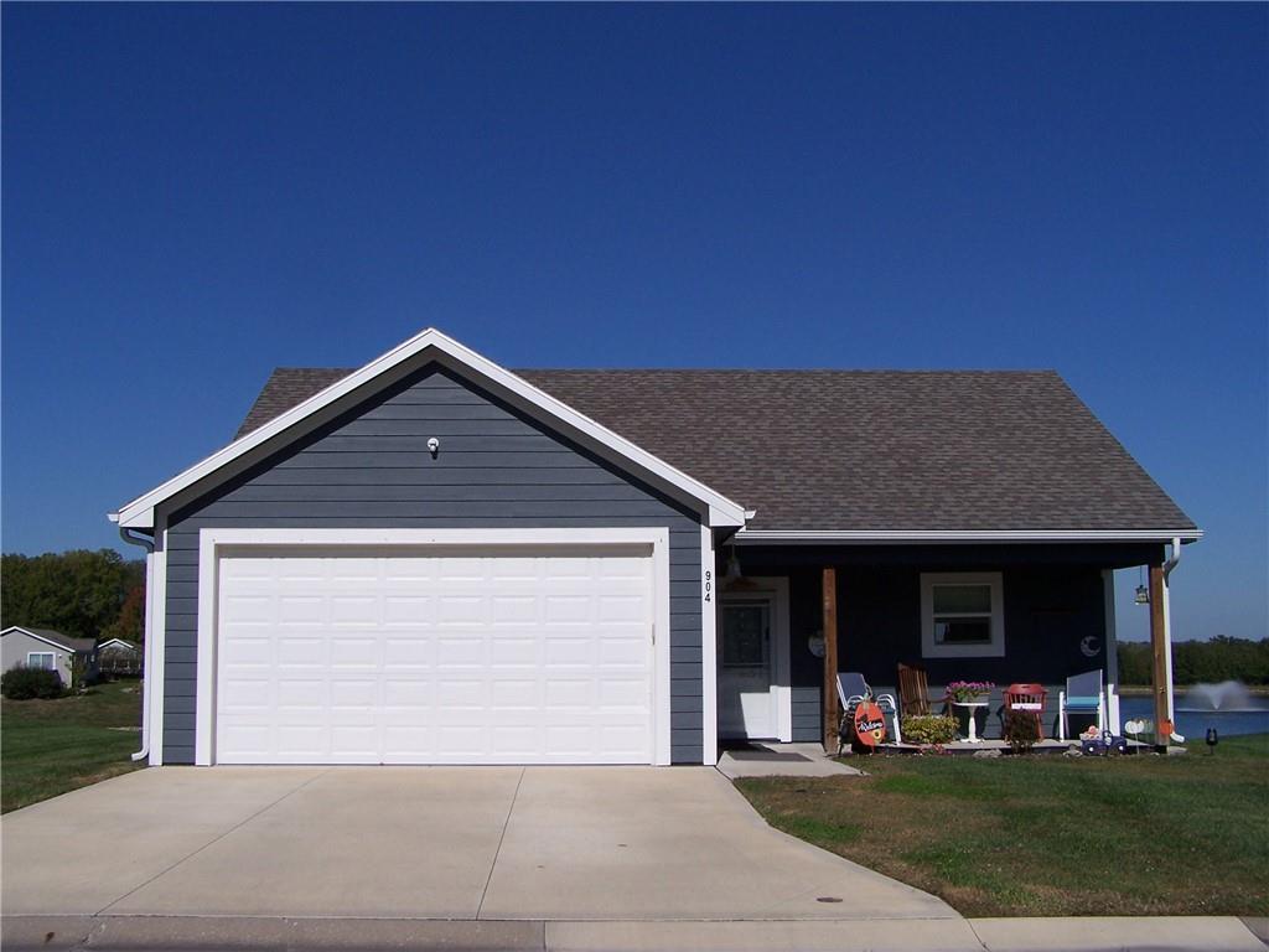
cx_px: 634
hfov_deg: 49.0
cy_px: 476
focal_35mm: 38
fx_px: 1393
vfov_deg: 37.7
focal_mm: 6.3
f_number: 5.6
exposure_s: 1/1500
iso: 80
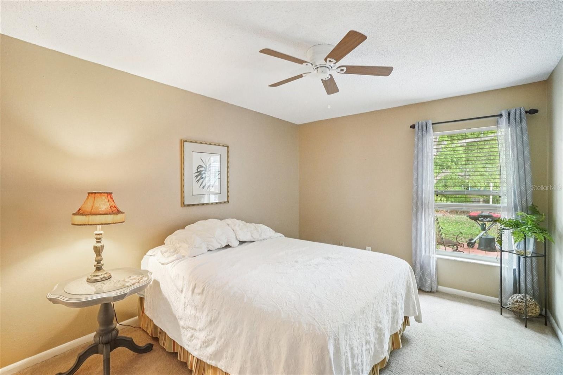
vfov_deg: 77.3
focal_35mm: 15
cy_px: 188
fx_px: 235
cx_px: 282
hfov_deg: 100.4
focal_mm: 10
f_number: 8
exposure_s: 1/30
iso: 3200
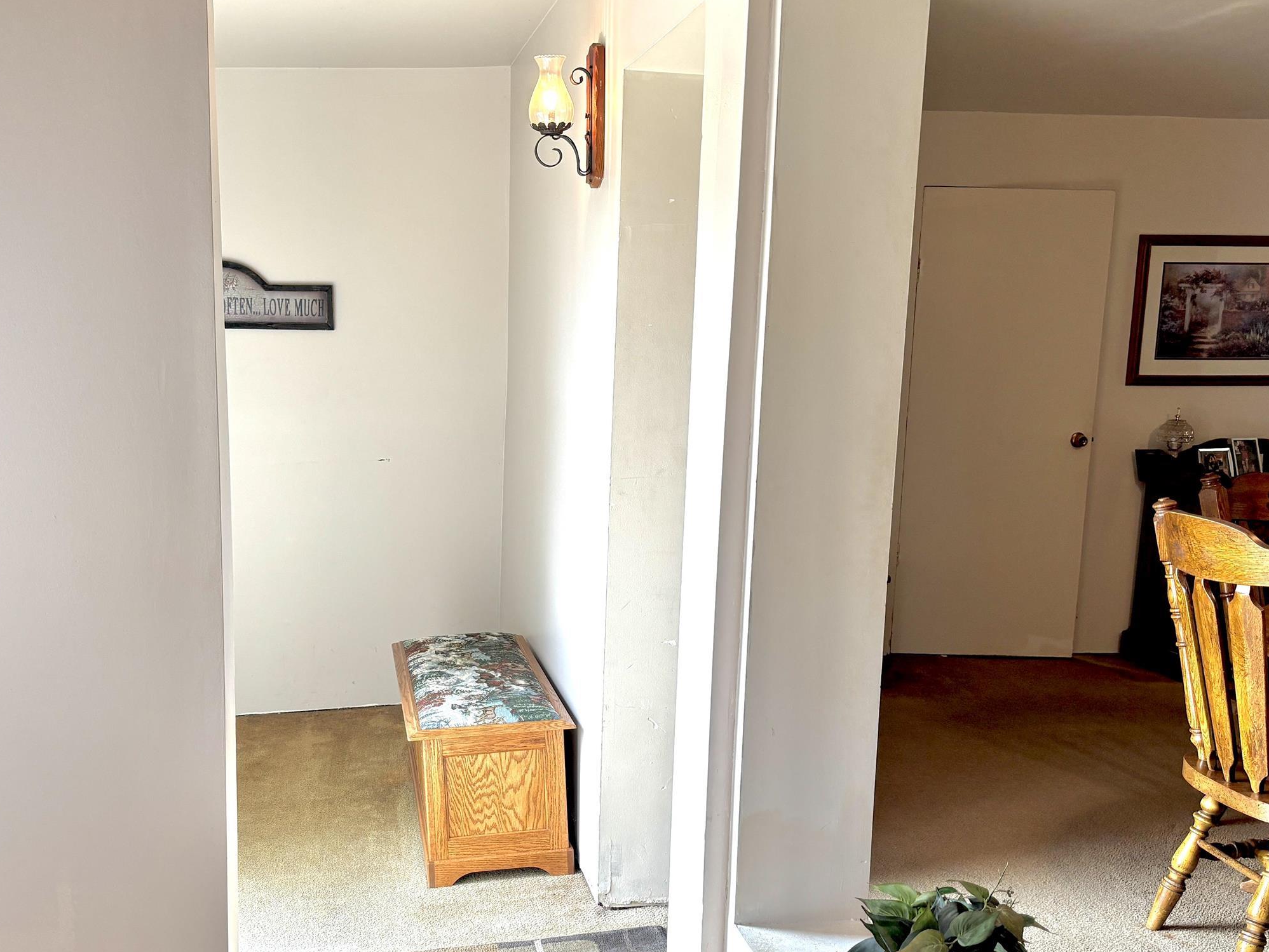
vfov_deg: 35.7
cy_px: 608
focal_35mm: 40
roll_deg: -1.5
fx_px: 1466
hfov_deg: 46.6
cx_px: 520
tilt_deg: -12.1
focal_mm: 5.96
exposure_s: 1/120
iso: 40
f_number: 1.6
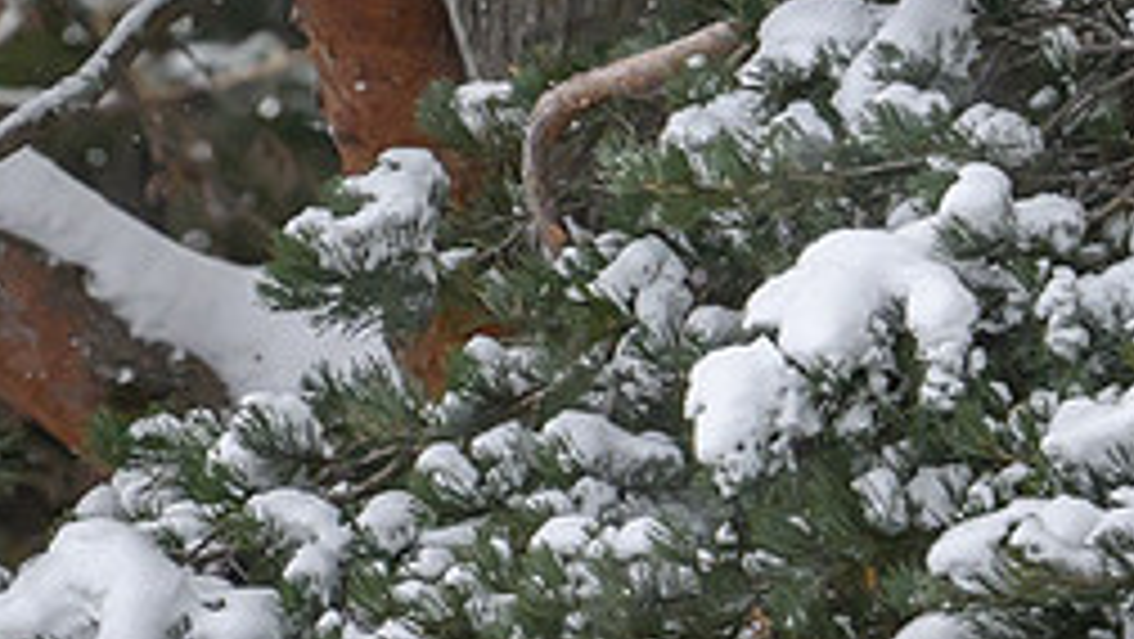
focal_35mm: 2182
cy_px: -671
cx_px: 574
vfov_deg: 0.6
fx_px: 65639
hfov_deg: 1.0
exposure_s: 1/2000
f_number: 2.8
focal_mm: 400
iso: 1250
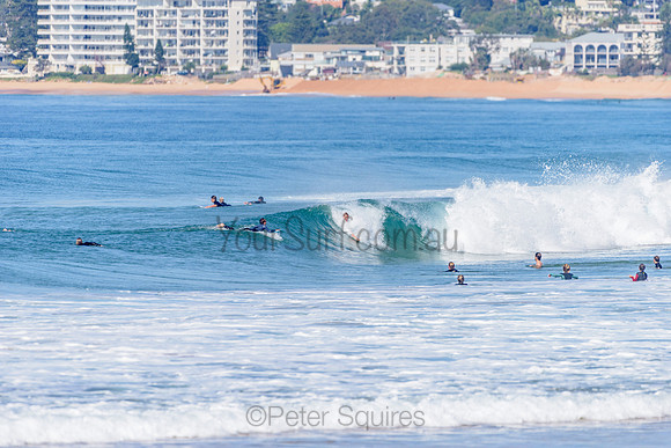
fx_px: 9321
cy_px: 224
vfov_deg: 2.8
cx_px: 336
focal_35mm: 500
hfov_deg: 4.1
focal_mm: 500
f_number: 5.6
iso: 140
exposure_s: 1/2000
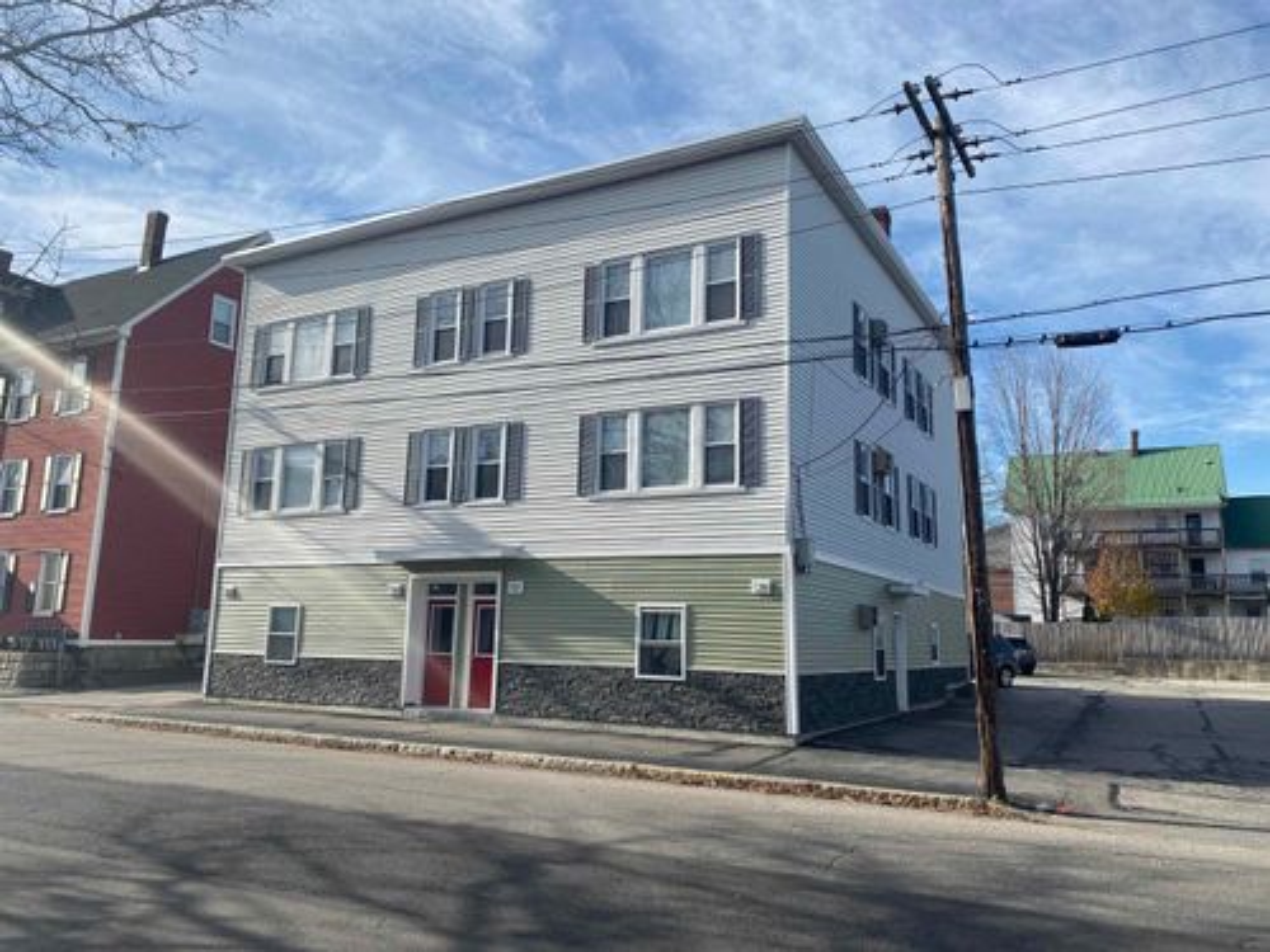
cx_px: 635
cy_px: 476
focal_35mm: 26
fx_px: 954
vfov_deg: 53.1
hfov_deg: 67.3
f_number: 1.8
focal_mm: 4.25
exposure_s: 1/1965
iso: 32
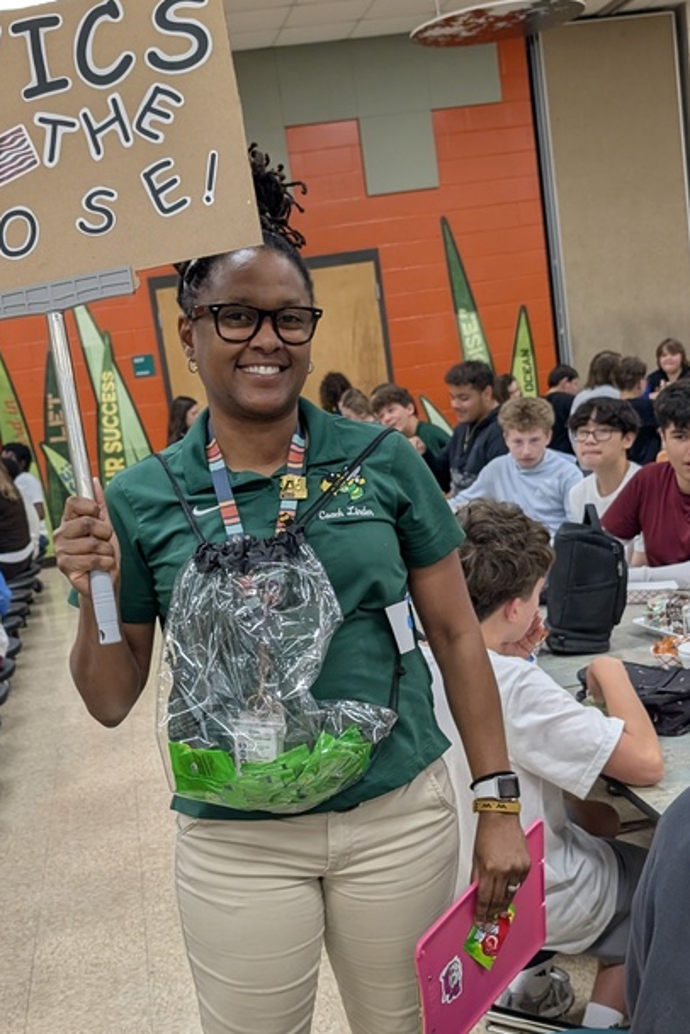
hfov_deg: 31.8
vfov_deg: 46.3
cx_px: 297
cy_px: 569
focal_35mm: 42
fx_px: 1207
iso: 284
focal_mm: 6.9
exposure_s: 1/120
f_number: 1.68
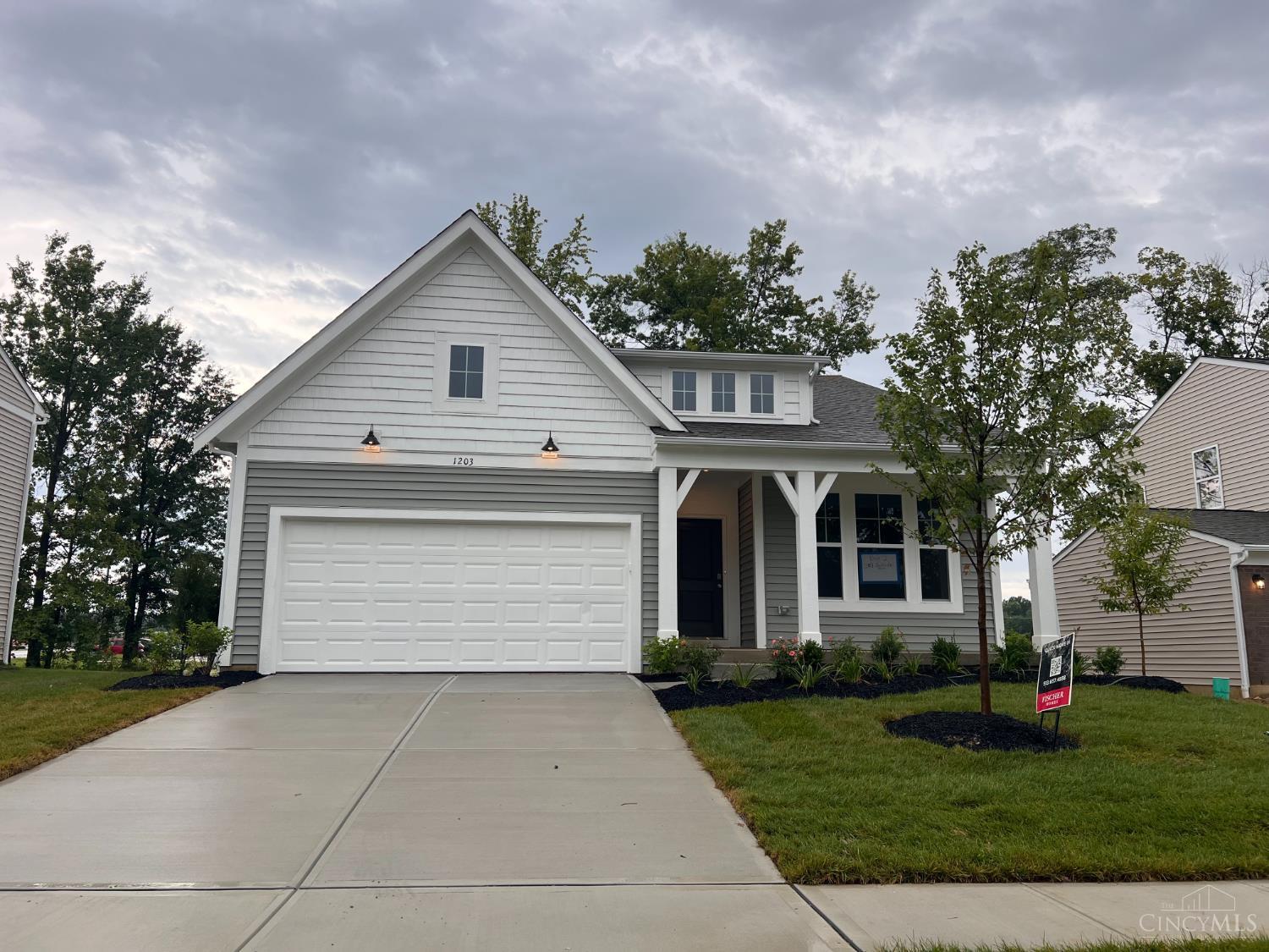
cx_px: 634
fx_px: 953
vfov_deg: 53.1
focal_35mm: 26
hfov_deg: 67.3
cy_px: 476
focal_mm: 5.7
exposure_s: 1/853
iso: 50
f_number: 1.5
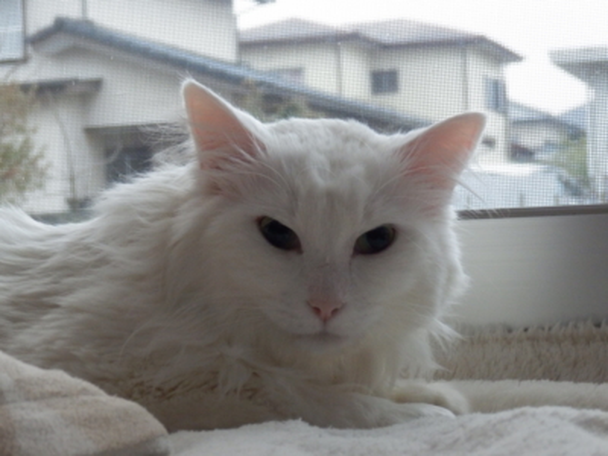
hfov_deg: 22.3
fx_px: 1546
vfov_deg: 16.8
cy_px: 228
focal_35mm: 88
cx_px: 304
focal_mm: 15.8
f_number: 4.8
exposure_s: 1/40
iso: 800
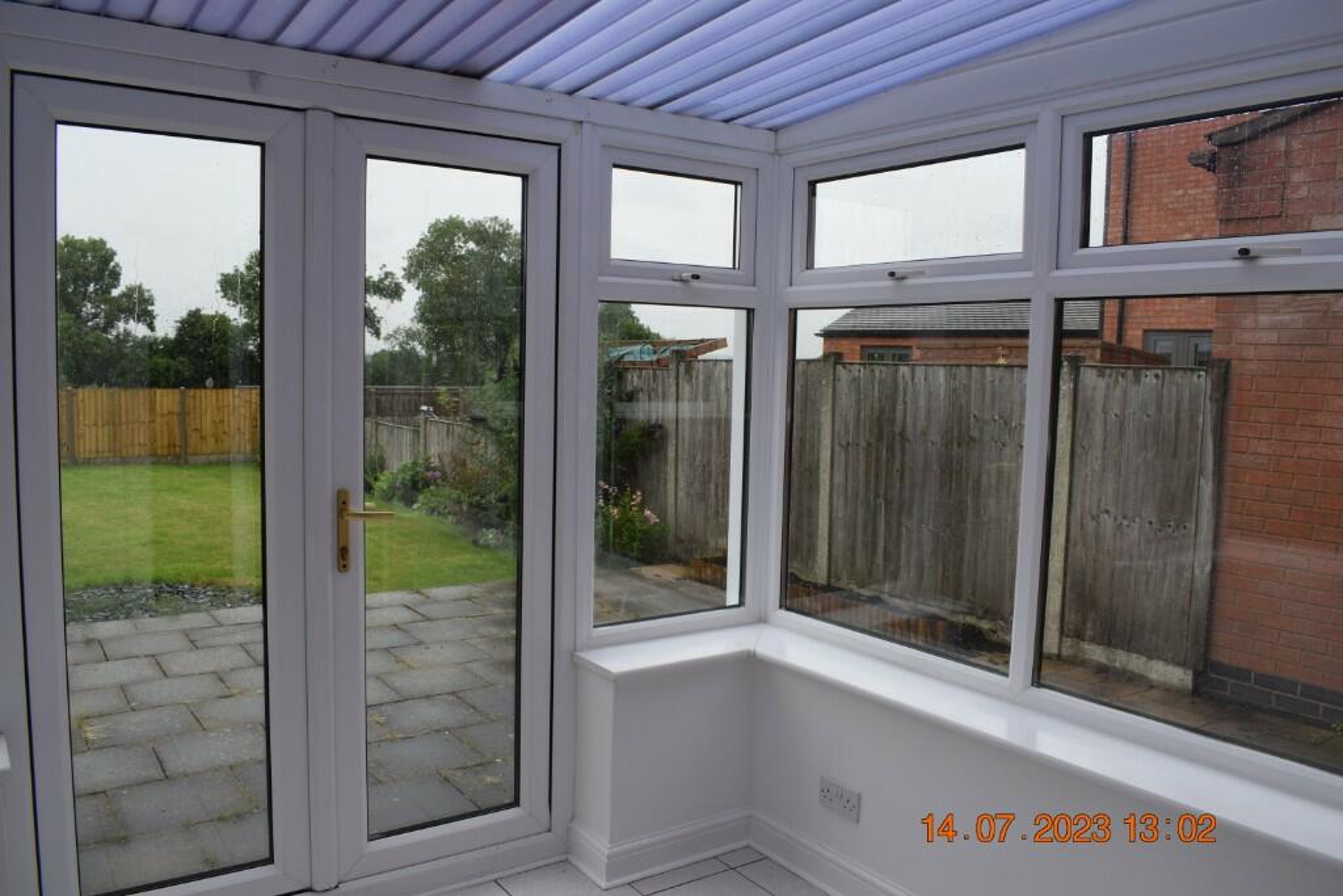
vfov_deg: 47.9
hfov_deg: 67.4
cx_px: 672
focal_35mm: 27
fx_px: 1007
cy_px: 448
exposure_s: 1/250
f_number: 8
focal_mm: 18
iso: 220
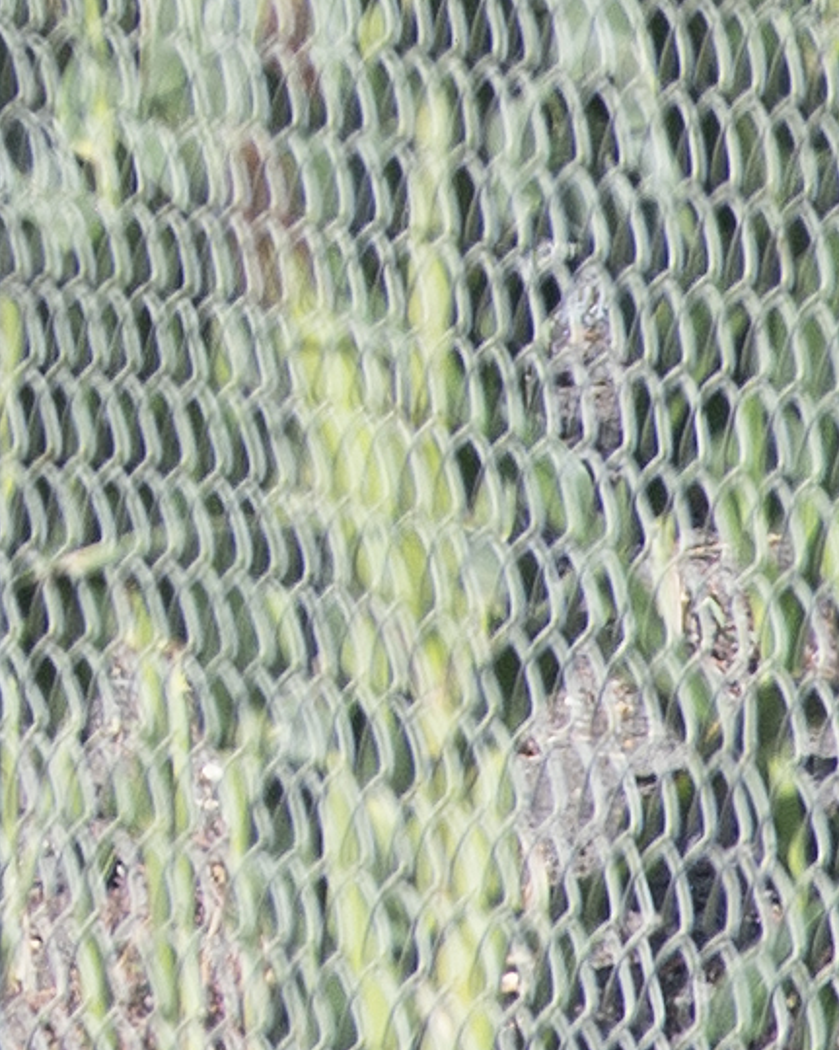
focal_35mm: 1940
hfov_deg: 0.8
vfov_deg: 1.0
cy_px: -1632
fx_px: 60233
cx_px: -3664
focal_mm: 200
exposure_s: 1/1000
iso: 400
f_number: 8
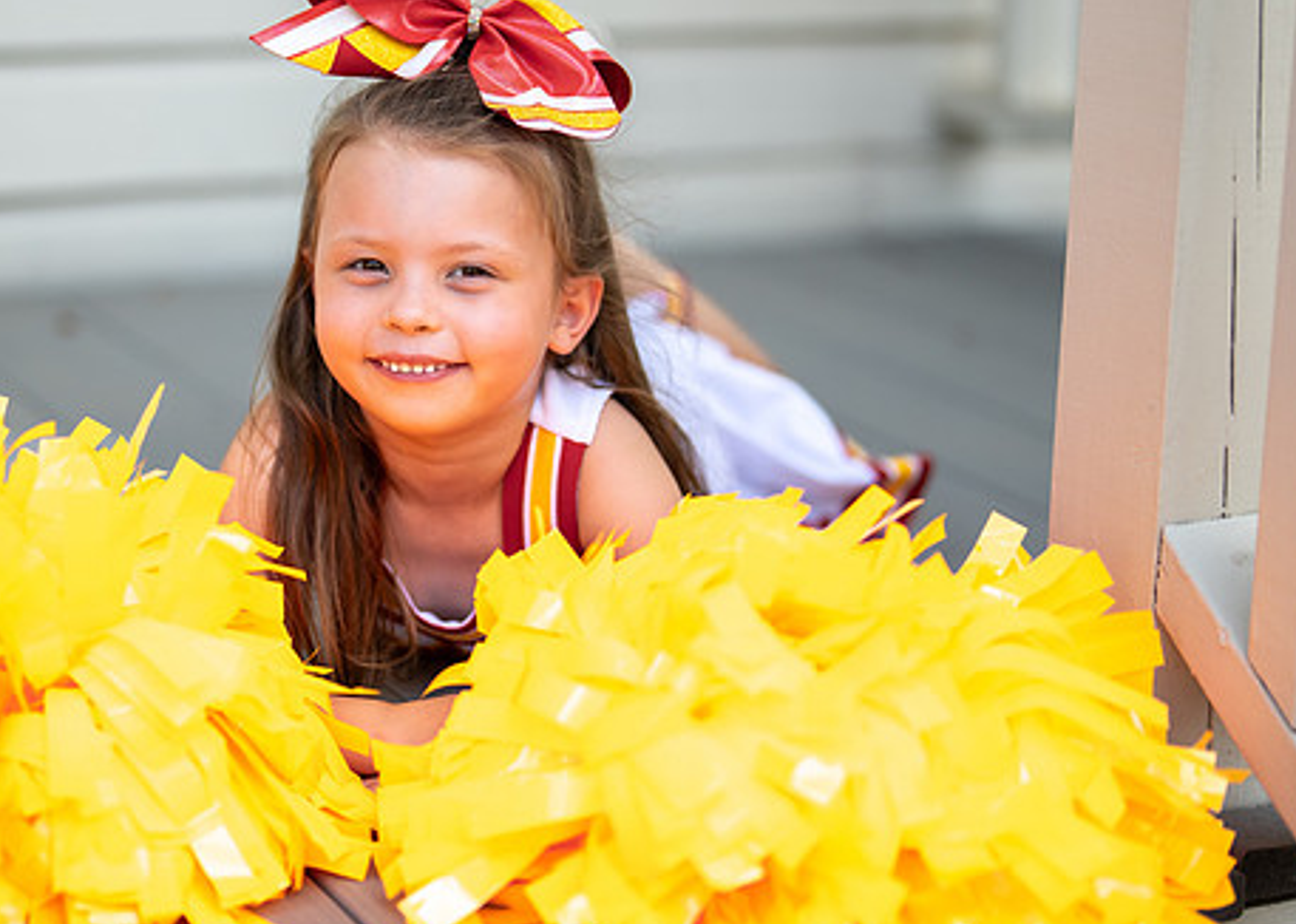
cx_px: 485
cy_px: 360
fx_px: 3054
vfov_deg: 17.2
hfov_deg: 23.9
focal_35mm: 83
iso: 100
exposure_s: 1/2500
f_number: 1.2
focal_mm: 50
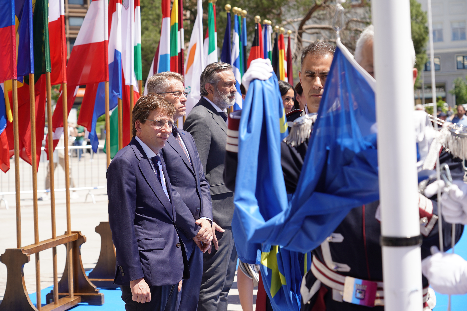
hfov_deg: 25.7
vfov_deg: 17.3
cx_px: 234
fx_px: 1025
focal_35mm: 79
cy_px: 156
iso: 100
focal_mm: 79
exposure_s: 1/350
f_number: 5.6
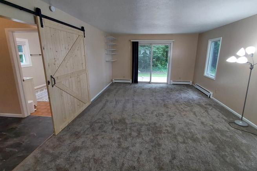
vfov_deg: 70.3
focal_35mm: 17
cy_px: 79
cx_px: 131
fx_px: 121
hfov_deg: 93.3
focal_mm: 1.64
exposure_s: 1/60
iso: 200
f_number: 2.2
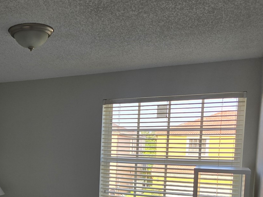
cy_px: 171
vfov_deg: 30.9
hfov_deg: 38.3
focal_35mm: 45
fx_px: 342
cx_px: 13
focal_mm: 6.3
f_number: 1.7
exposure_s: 1/180
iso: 80
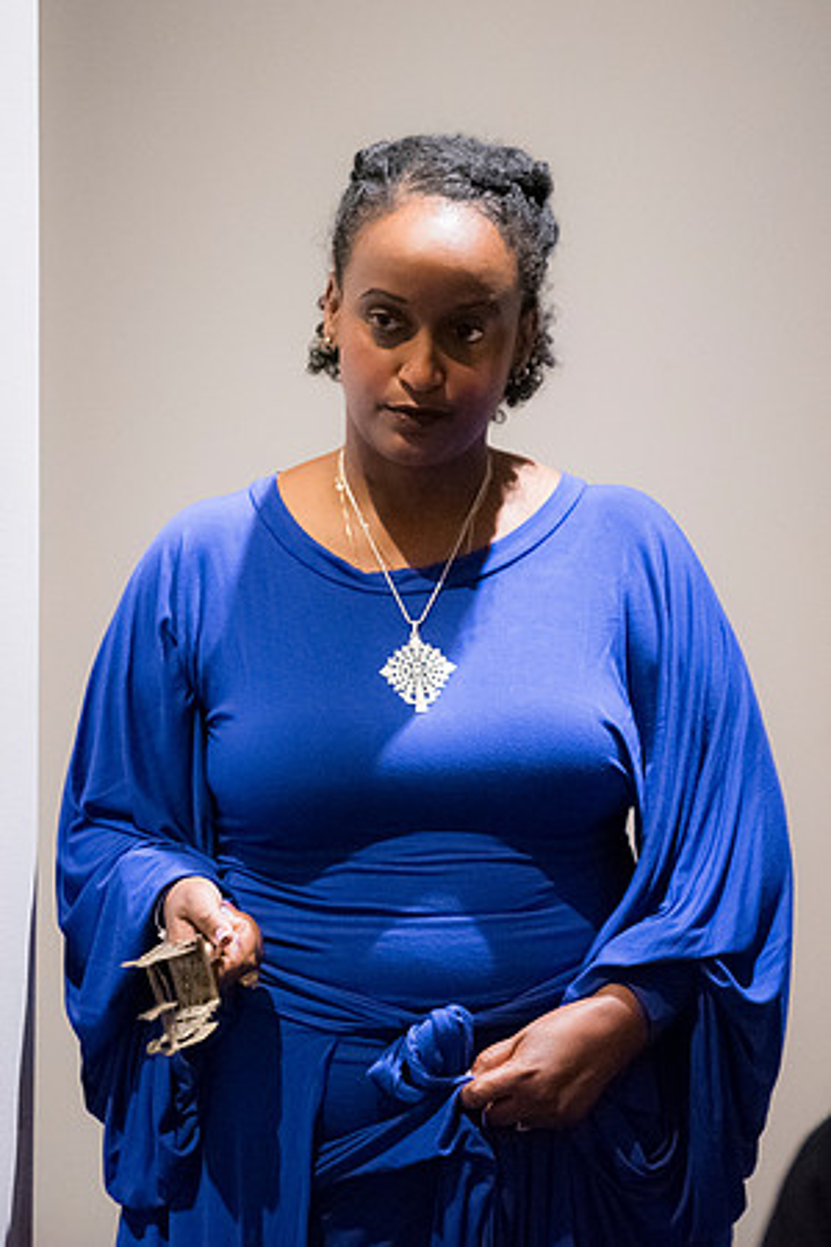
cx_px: 416
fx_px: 6924
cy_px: 624
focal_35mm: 200
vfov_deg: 10.3
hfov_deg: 6.9
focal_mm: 200
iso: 6400
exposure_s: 1/125
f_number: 2.8
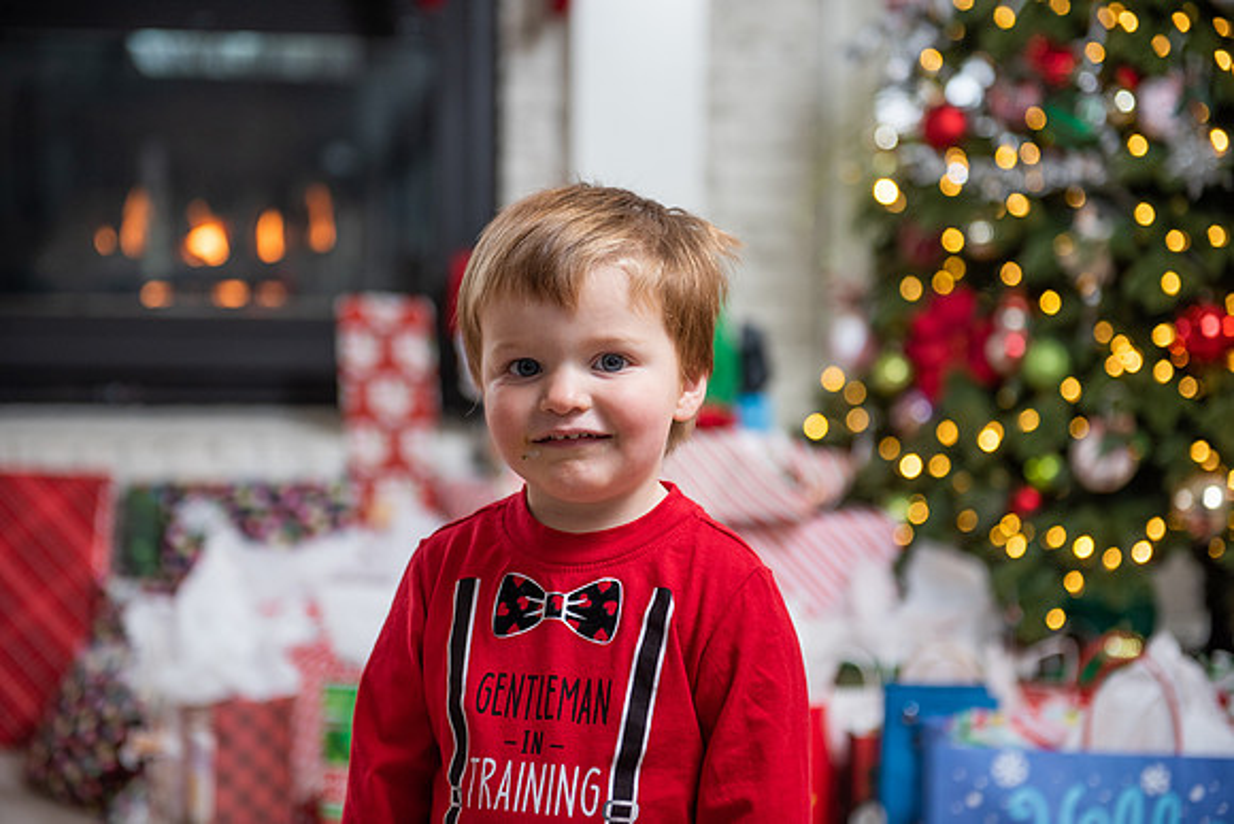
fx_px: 2400
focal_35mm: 70
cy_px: 412
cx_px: 617
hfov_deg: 28.8
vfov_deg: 19.5
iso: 500
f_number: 2.8
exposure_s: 1/200
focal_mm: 70
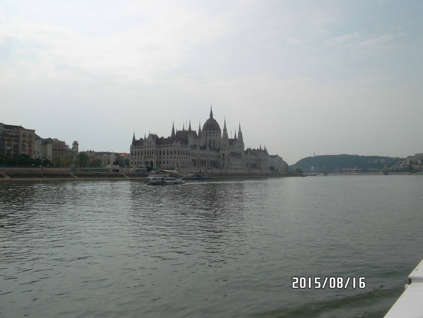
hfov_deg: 63.4
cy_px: 159
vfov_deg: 49.7
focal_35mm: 28
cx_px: 212
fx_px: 342
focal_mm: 4.1
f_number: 5.6
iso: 80
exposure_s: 1/850
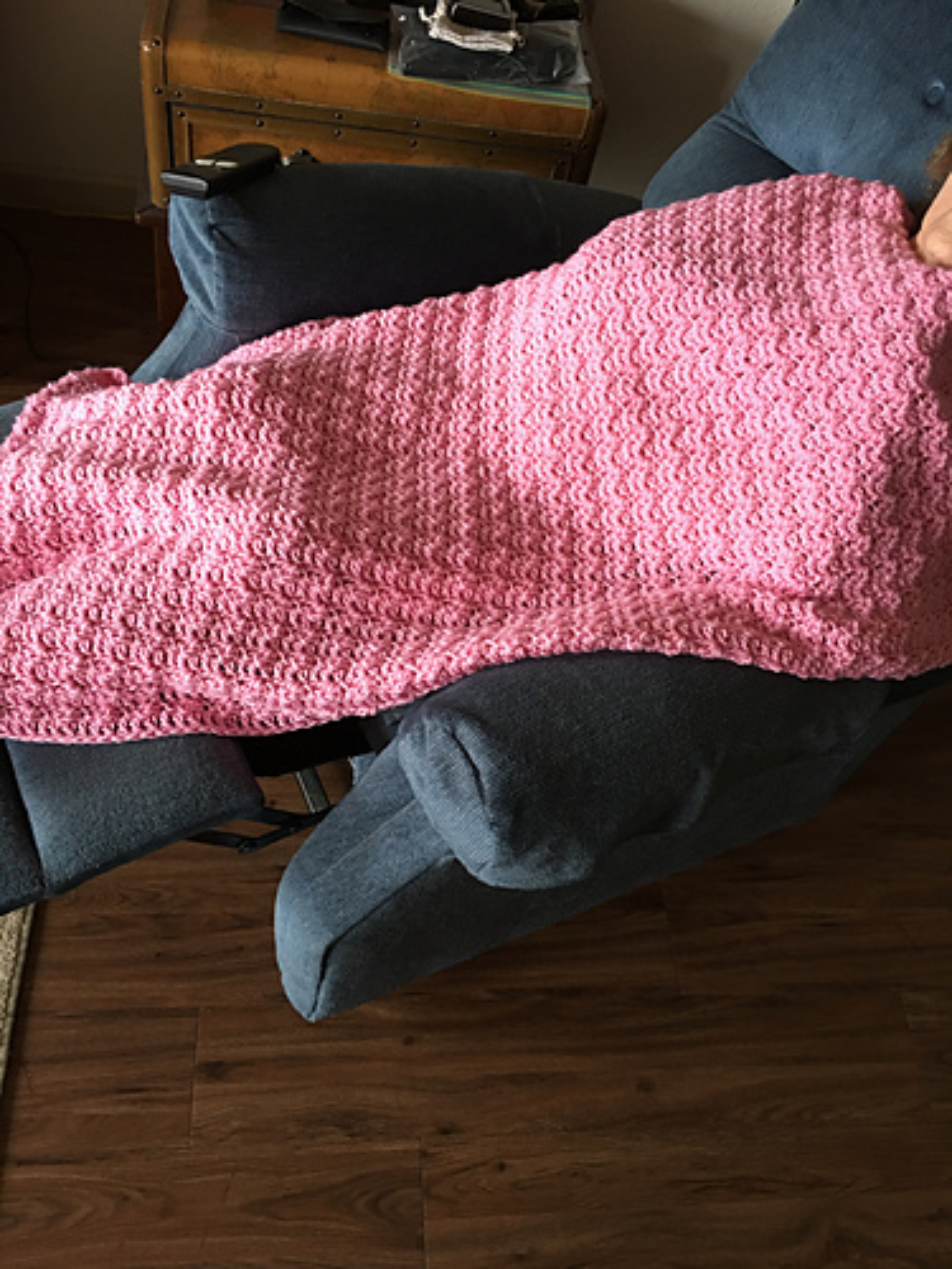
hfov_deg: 48.2
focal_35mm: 29
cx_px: 476
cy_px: 634
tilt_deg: -53.5
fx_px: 1063
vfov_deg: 61.7
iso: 80
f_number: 2.2
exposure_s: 1/10
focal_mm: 4.15
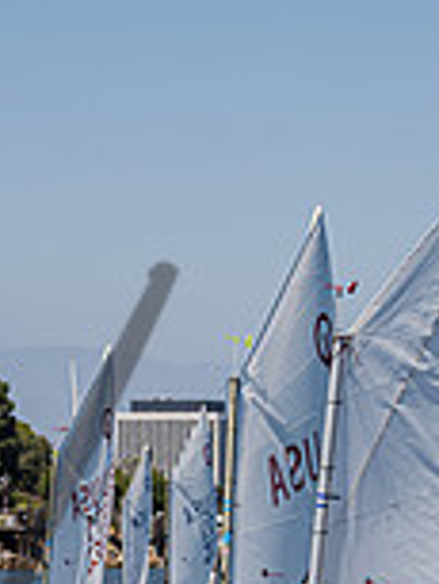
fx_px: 4407
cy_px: 697
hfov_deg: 5.7
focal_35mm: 261
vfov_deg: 7.5
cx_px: 199
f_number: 6
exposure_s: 1/1000
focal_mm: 70
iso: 250
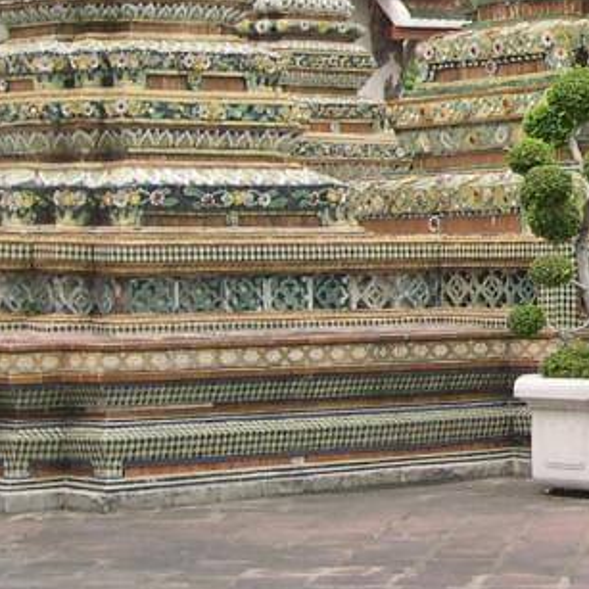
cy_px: 113
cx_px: 810
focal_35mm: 140
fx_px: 2695
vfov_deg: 12.4
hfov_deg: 12.0
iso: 100
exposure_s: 1/500
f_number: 2.8
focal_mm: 8
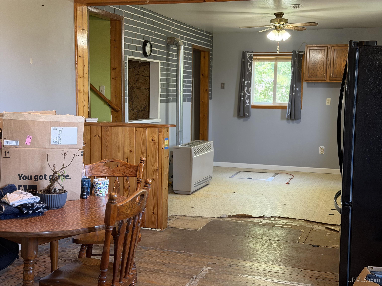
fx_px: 530
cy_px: 143
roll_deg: -0.8
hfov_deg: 39.7
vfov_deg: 30.3
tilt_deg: -6.9
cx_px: 191
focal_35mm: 48
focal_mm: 6.76
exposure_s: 1/60
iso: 200
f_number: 1.78
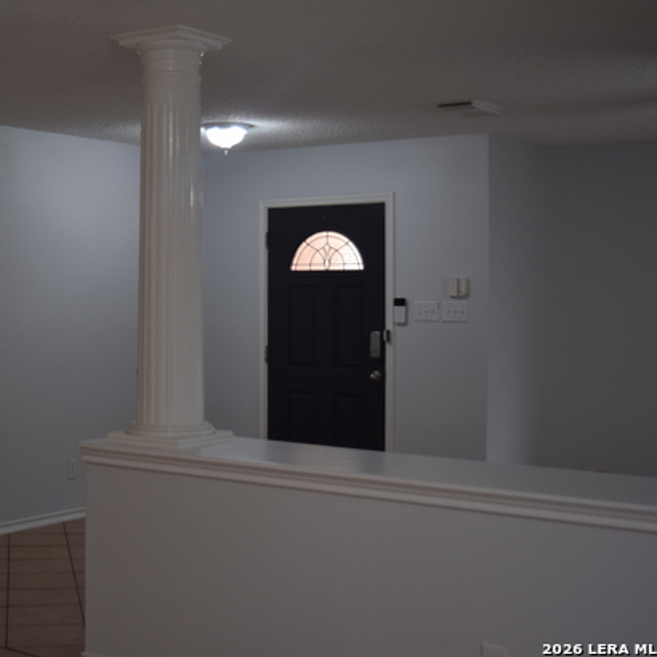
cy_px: 316
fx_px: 1238
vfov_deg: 29.7
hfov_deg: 29.2
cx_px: 157
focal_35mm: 58
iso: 400
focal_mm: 29
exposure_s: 1/80
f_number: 4.5
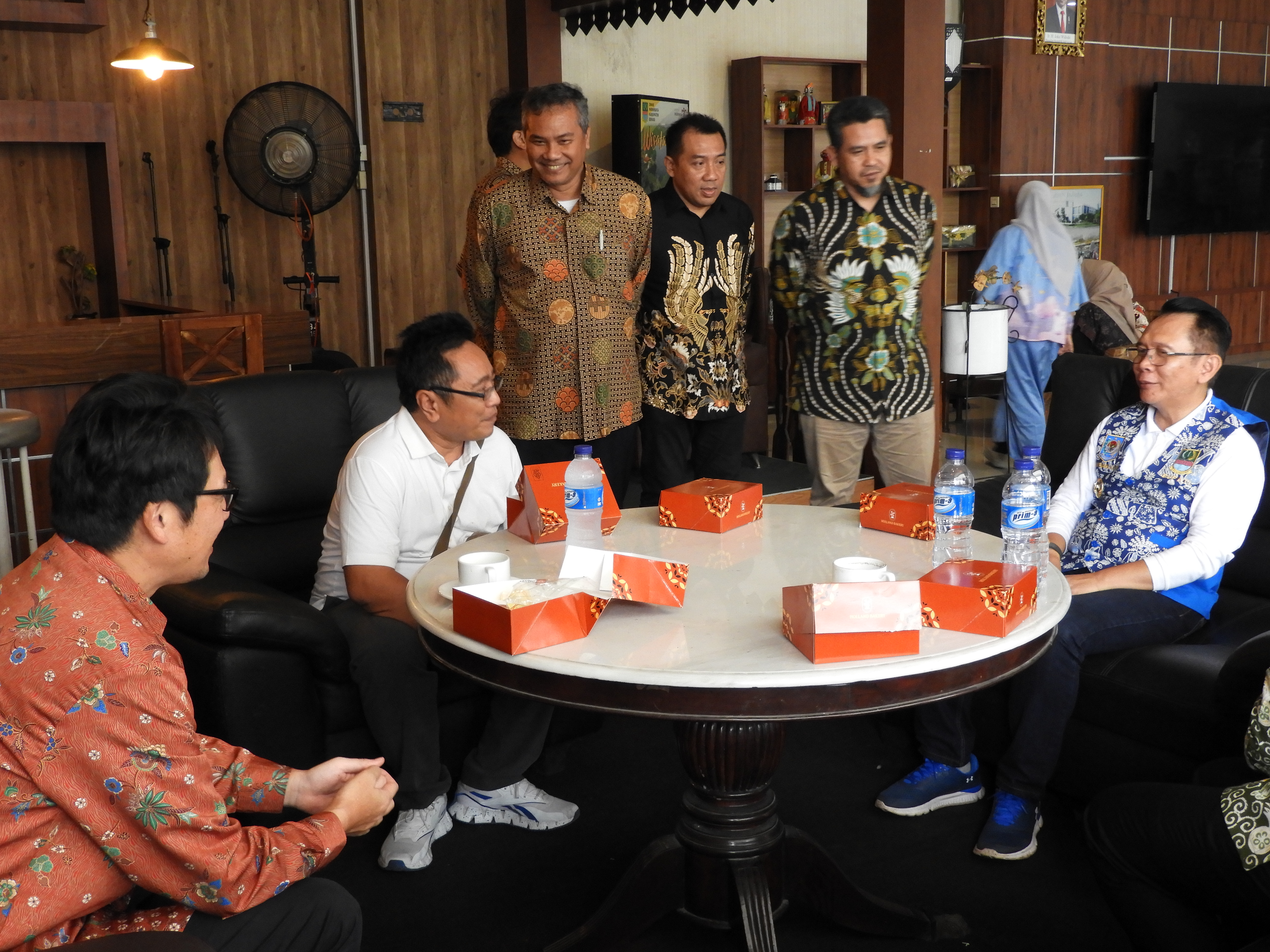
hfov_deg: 46.8
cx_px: 635
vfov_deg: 36.0
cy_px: 476
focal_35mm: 40
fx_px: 1468
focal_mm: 7.2
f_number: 3.8
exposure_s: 1/20
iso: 400
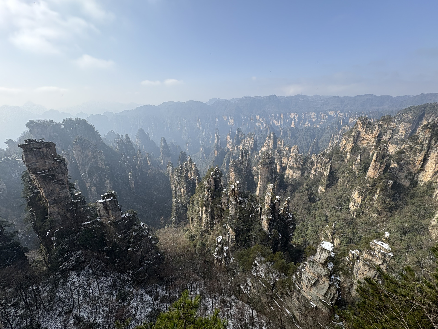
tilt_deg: -19.4
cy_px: 164
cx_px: 219
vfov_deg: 85.7
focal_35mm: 14
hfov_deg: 102.1
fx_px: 177
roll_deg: +0.7
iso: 50
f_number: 2.2
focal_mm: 2.22
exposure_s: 1/1256
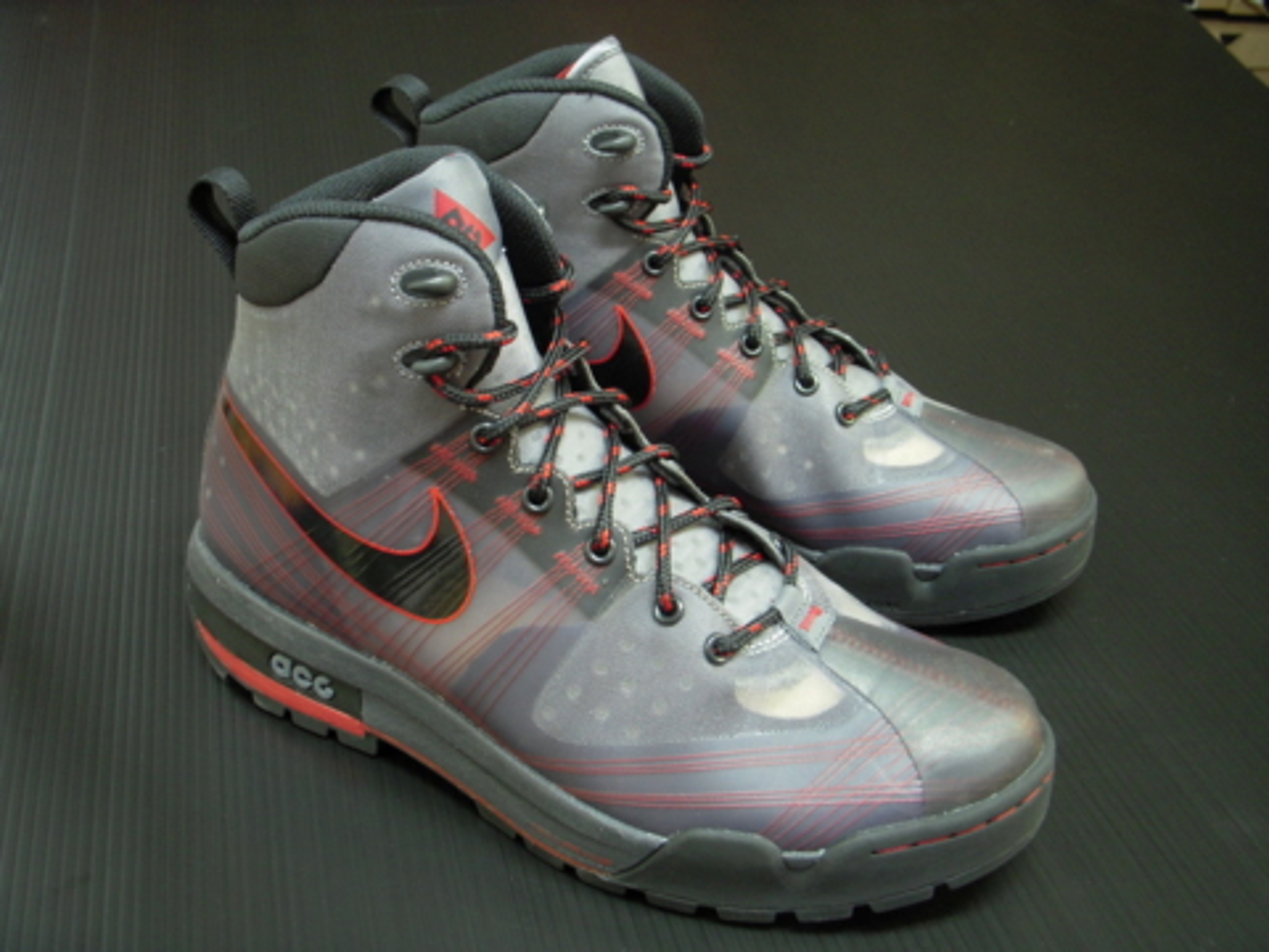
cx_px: 634
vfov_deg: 37.7
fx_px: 1393
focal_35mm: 38
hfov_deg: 49.0
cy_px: 476
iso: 200
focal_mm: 6.3
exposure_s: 1/13
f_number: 3.3
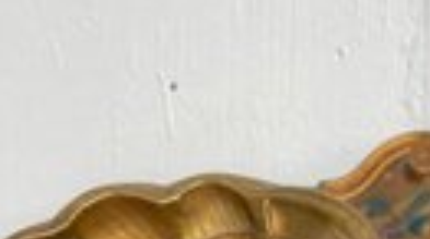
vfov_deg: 13.6
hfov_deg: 24.3
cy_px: 358
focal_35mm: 83
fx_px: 944
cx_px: 451
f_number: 1.8
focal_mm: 3
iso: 80
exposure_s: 1/60
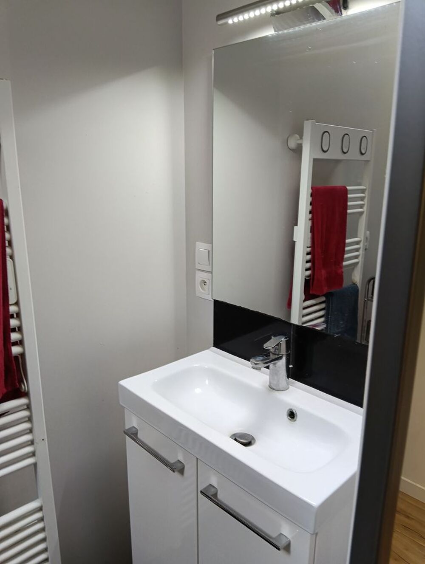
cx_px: 212
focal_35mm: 26
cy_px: 282
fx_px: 425
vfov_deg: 67.2
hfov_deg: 53.2
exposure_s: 1/33.3
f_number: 1.8
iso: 400
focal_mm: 3.96
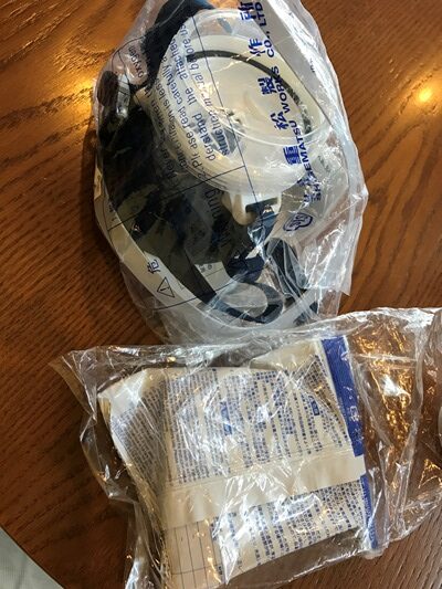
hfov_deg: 49.8
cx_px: 221
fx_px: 477
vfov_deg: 63.4
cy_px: 294
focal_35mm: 28
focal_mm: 3.99
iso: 40
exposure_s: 1/20
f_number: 1.8
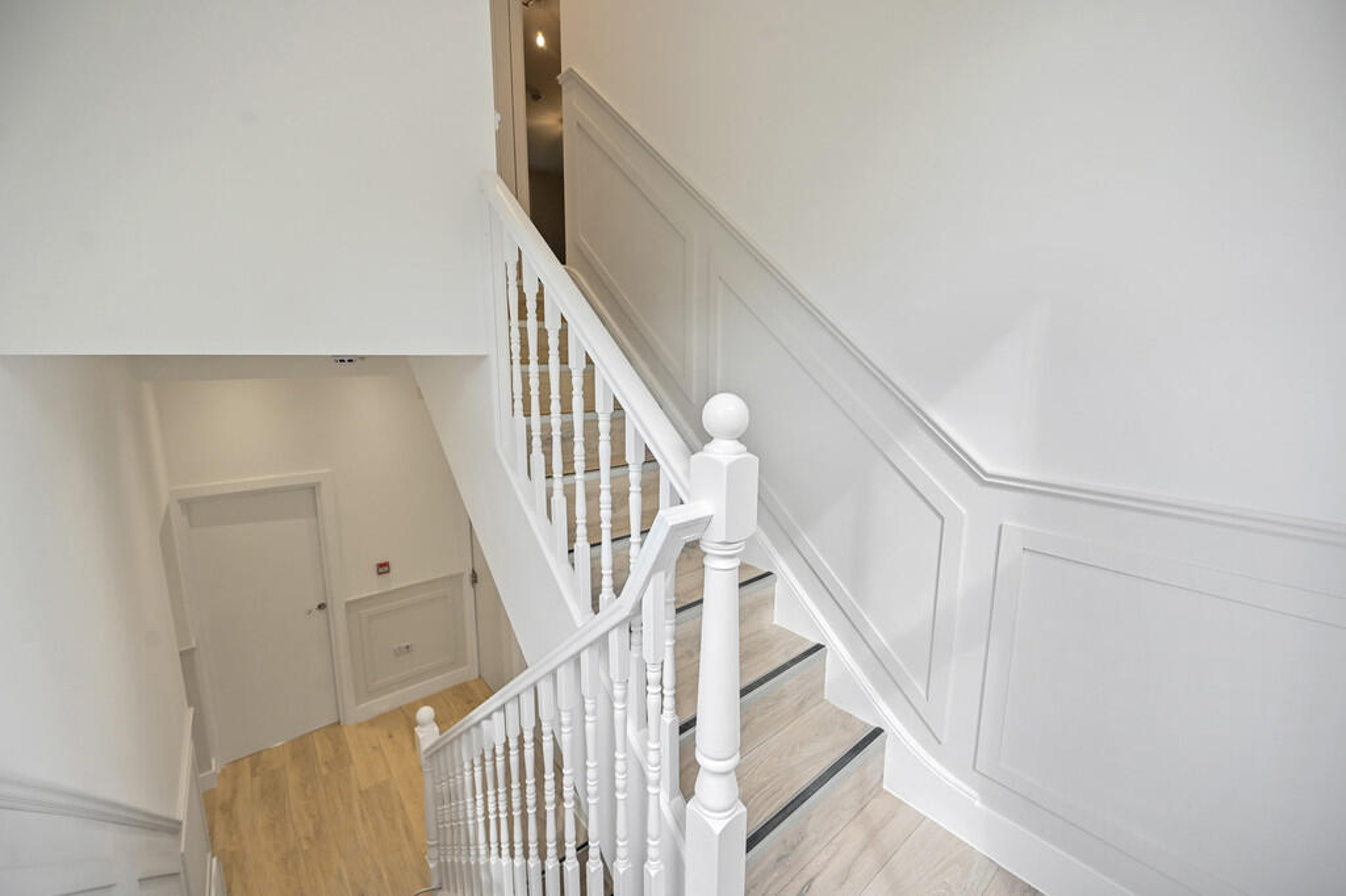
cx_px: 673
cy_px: 448
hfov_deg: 104.3
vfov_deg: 81.2
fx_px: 523
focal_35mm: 14
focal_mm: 14
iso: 1000
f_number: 5.6
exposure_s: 1/200
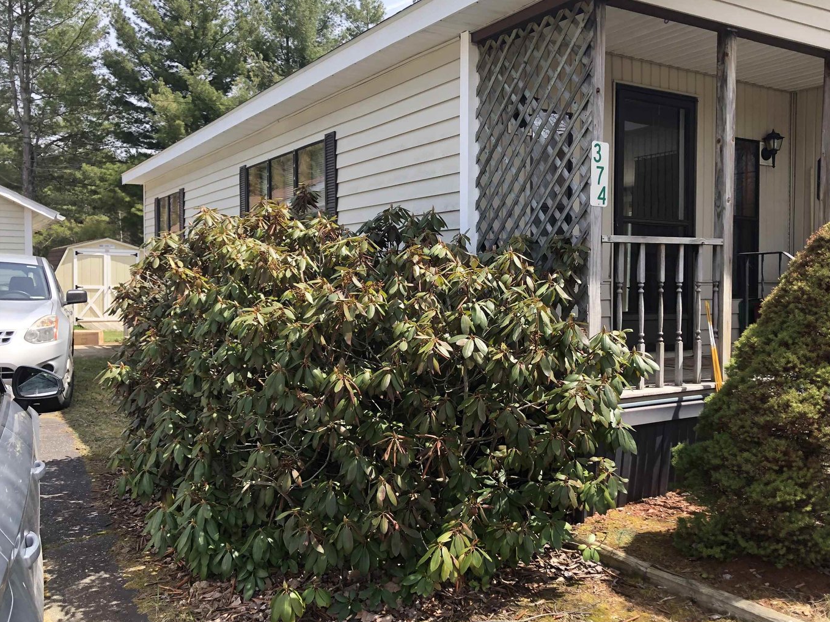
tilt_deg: +1.3
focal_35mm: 33
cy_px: 308
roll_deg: -1.1
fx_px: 791
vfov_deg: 42.9
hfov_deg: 55.1
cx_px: 487
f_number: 1.8
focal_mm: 3.99
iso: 20
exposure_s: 1/405
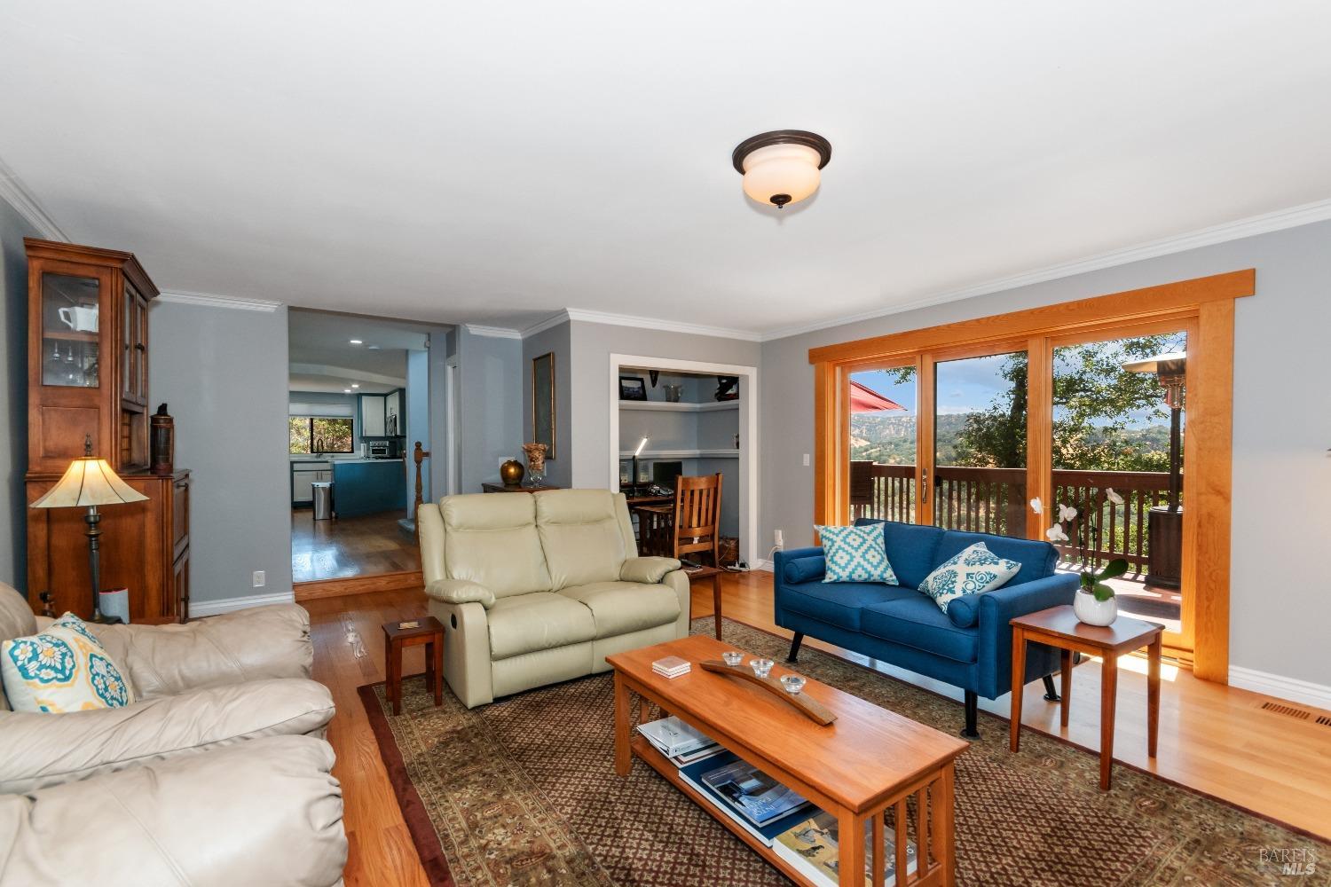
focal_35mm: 15
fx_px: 555
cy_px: 444
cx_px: 666
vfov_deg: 77.3
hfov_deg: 100.4
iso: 400
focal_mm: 10
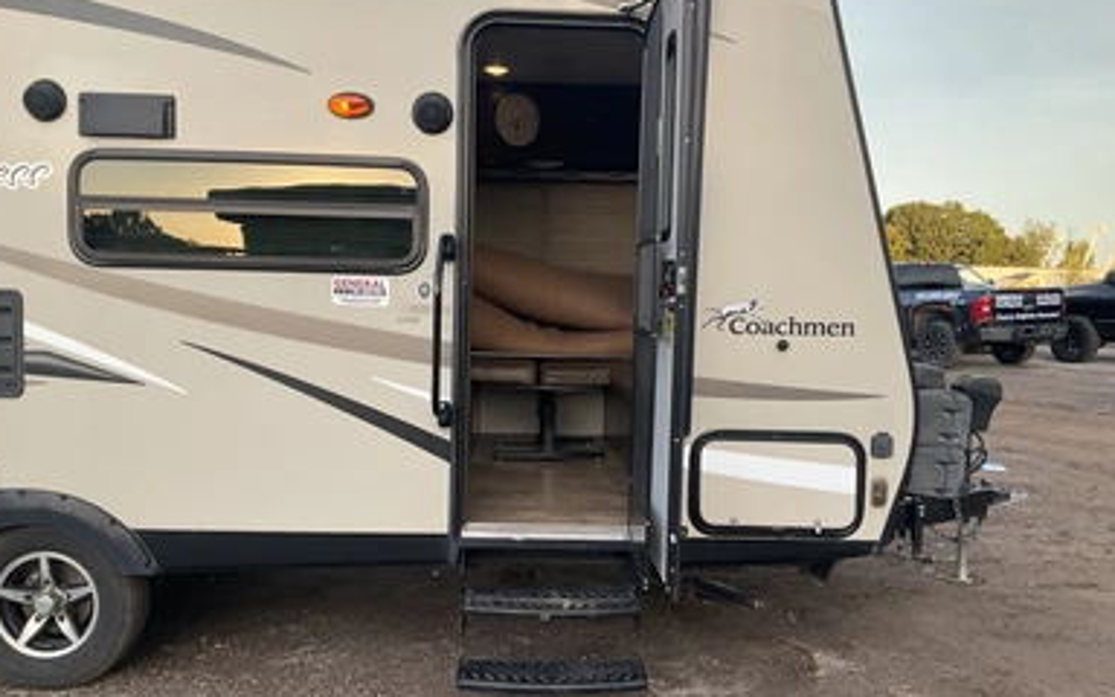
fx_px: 972
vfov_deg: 39.4
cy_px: 348
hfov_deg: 59.6
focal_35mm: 32
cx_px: 540
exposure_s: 1/122
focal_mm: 3
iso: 20
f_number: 1.8
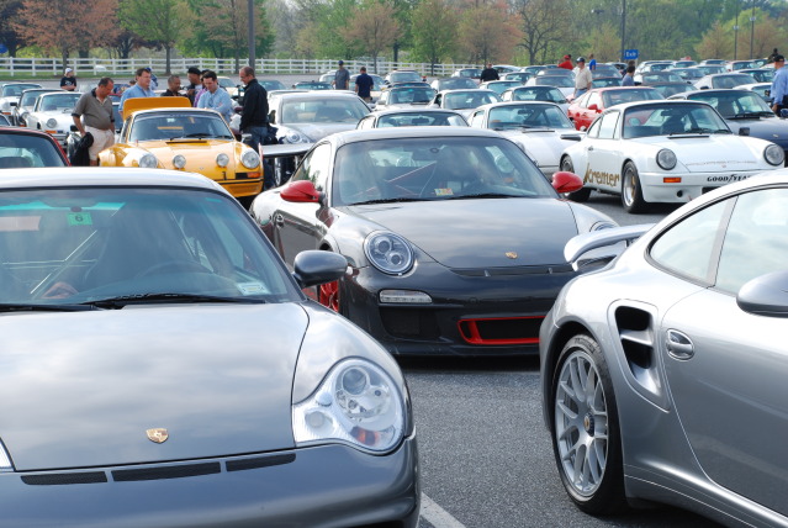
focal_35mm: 87
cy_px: 264
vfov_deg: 15.8
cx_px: 394
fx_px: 1907
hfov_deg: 23.3
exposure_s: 1/60
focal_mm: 58
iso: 100
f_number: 13
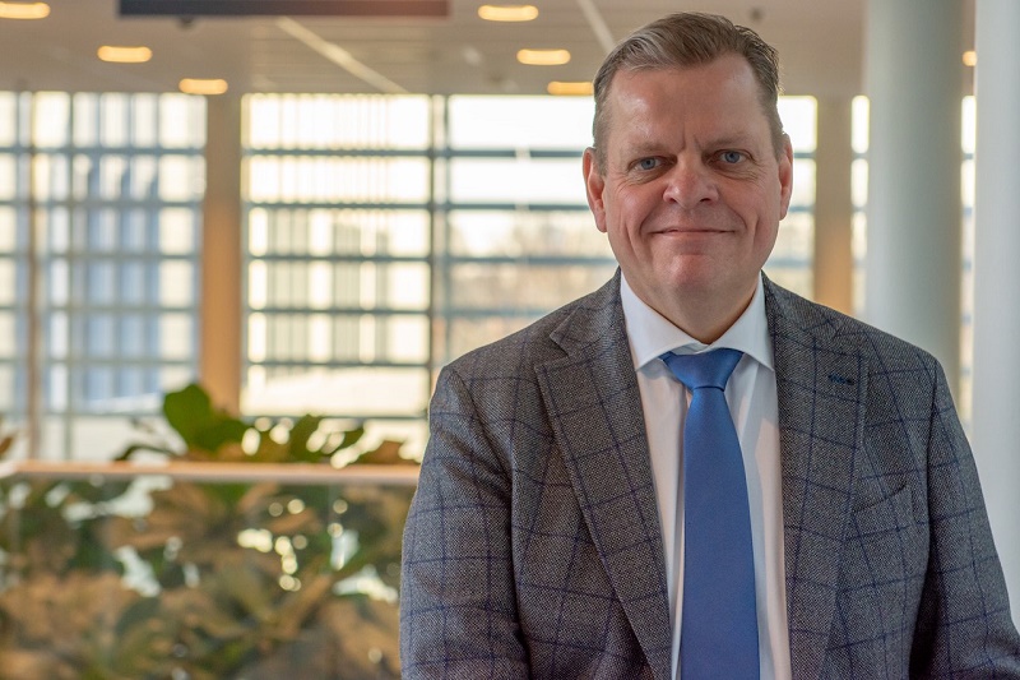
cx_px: 510
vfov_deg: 12.8
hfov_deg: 19.2
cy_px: 340
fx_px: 3020
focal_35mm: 107
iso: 800
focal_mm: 70
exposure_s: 1/320
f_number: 4.5
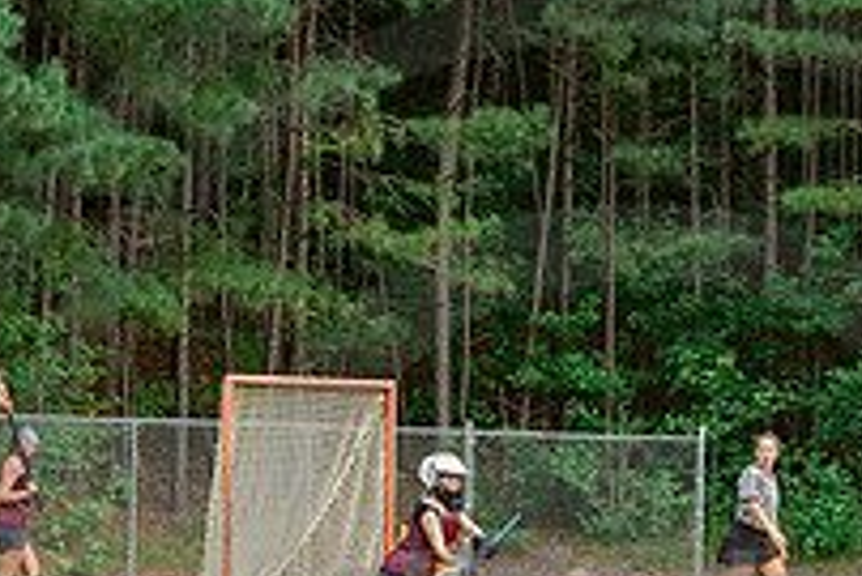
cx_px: 623
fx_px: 6326
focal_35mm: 264
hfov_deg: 7.8
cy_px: 638
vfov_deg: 5.2
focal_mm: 92
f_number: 5.6
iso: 250
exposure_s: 1/500
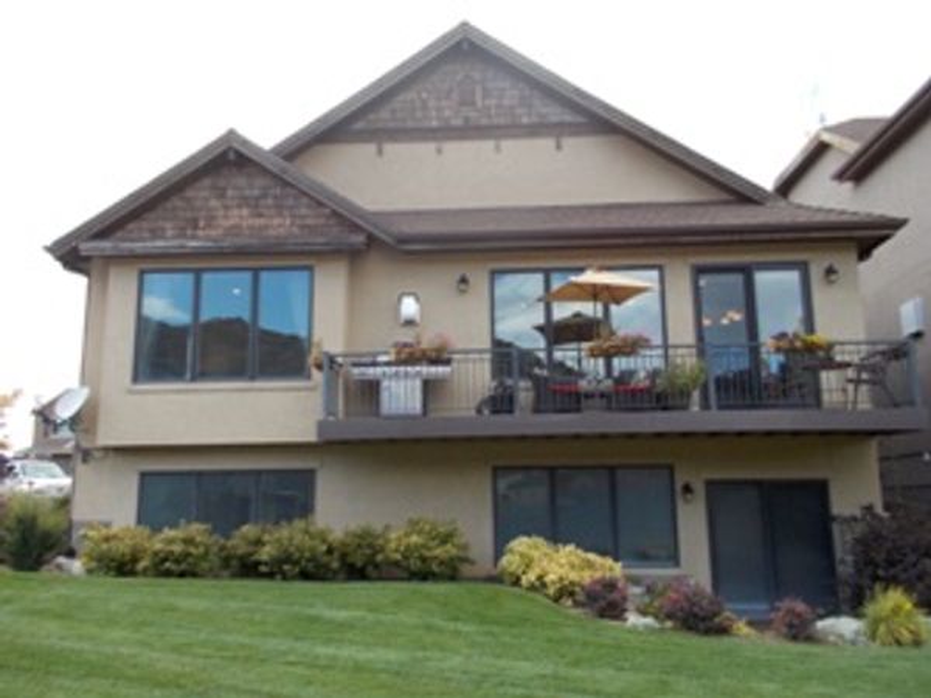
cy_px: 349
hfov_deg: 61.7
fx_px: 780
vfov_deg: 48.2
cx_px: 466
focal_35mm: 29
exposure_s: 1/250
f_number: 3.3
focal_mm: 4.1
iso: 125
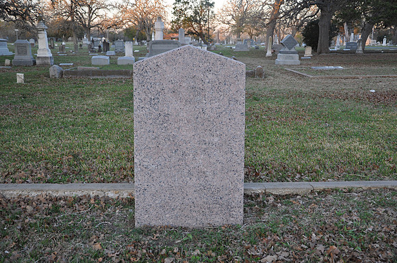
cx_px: 198
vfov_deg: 35.4
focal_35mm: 38
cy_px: 132
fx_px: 413
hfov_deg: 51.3
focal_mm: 25
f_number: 4
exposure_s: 1/60
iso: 640
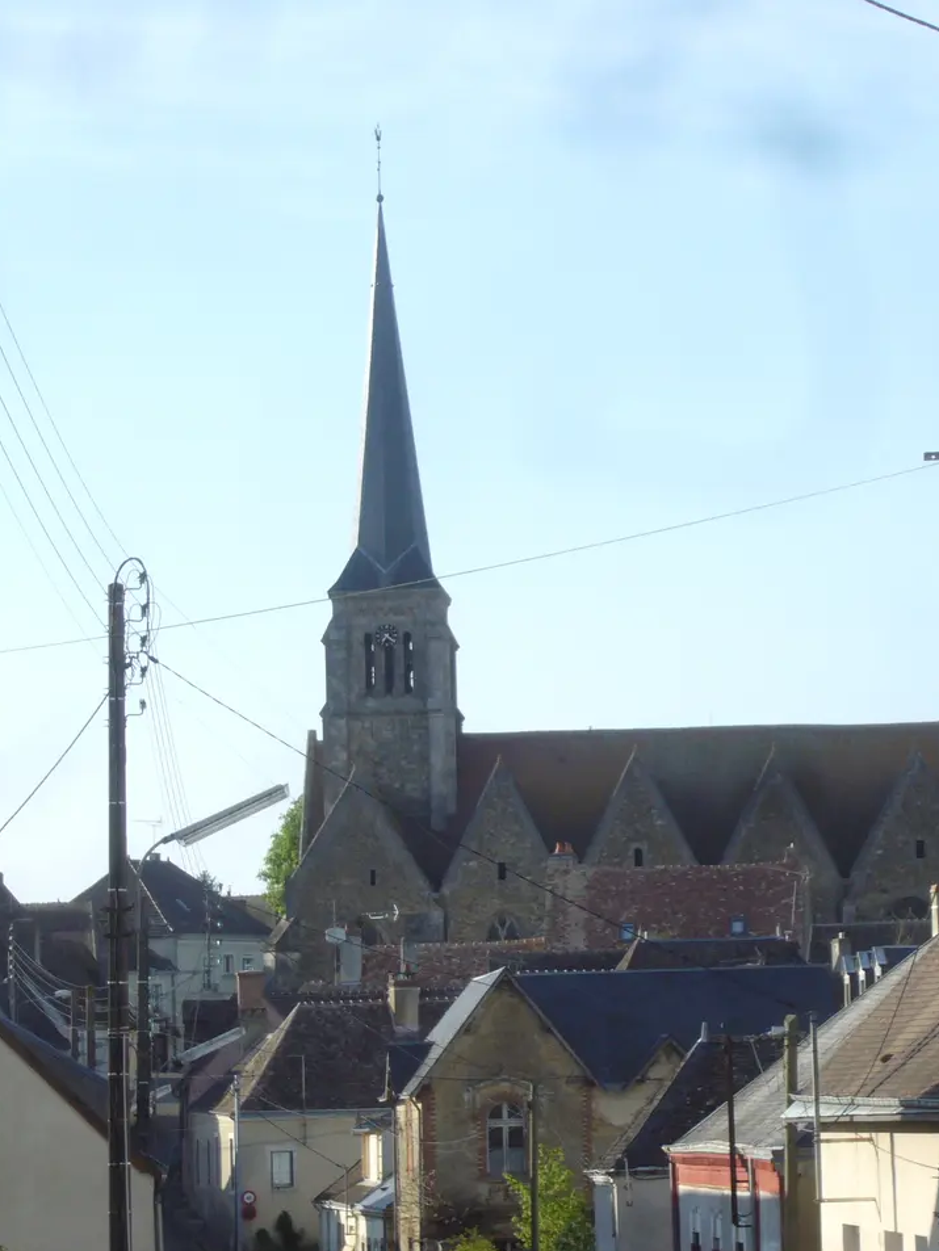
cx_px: 575
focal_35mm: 141
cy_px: 629
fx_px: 5099
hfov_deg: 10.5
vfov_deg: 14.0
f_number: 5
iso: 100
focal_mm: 17.4
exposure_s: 1/400
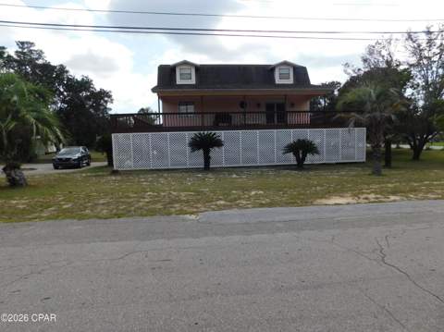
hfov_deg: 74.0
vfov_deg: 58.8
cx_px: 222
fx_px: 295
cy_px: 166
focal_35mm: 23
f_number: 6
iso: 125
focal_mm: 4
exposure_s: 1/500
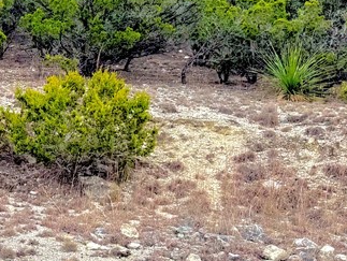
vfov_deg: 19.4
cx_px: -138
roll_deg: -3.1
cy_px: 104
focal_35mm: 76
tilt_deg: +1.1
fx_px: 763
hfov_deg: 22.2
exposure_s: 1/1560
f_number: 1.78
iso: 80
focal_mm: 6.76
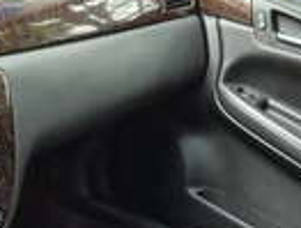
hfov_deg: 27.4
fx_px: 610
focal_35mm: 70
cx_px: 78
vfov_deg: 19.5
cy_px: 292
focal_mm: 5.4
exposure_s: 1/100
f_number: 1.8
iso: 160
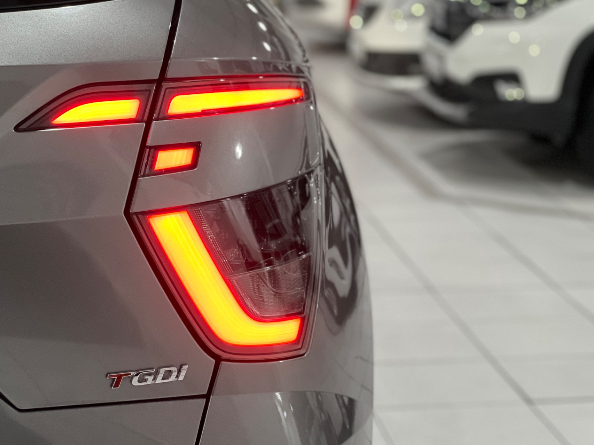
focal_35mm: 97
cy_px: 188
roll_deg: +0.6
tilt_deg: -10.5
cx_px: 256
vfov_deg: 15.2
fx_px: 1664
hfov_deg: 20.2
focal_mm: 9
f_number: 2.8
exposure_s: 1/40
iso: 250
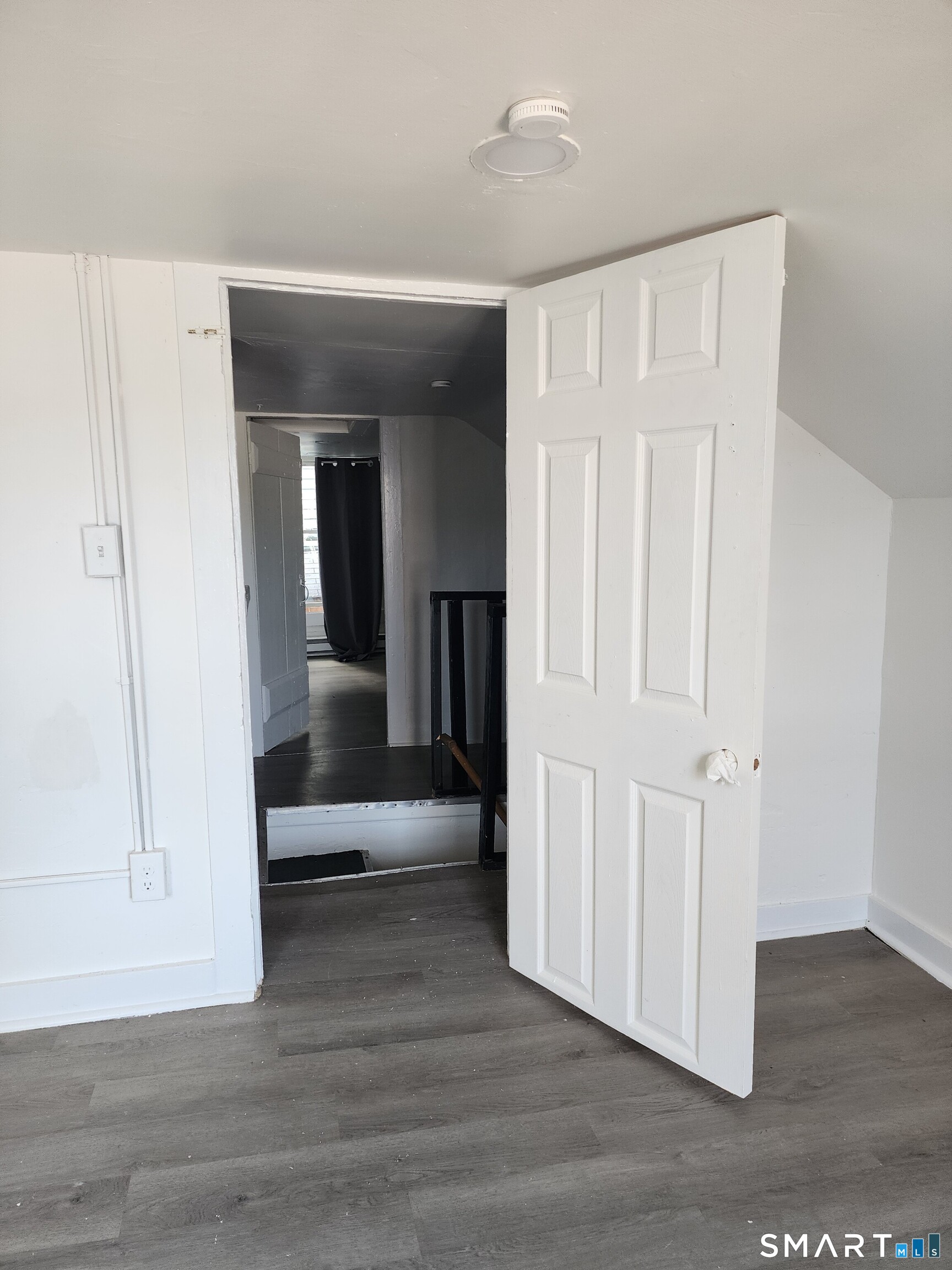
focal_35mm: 23
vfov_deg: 73.9
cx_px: 476
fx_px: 843
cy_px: 635
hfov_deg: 58.9
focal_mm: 6.4
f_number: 1.8
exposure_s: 1/120
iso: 160
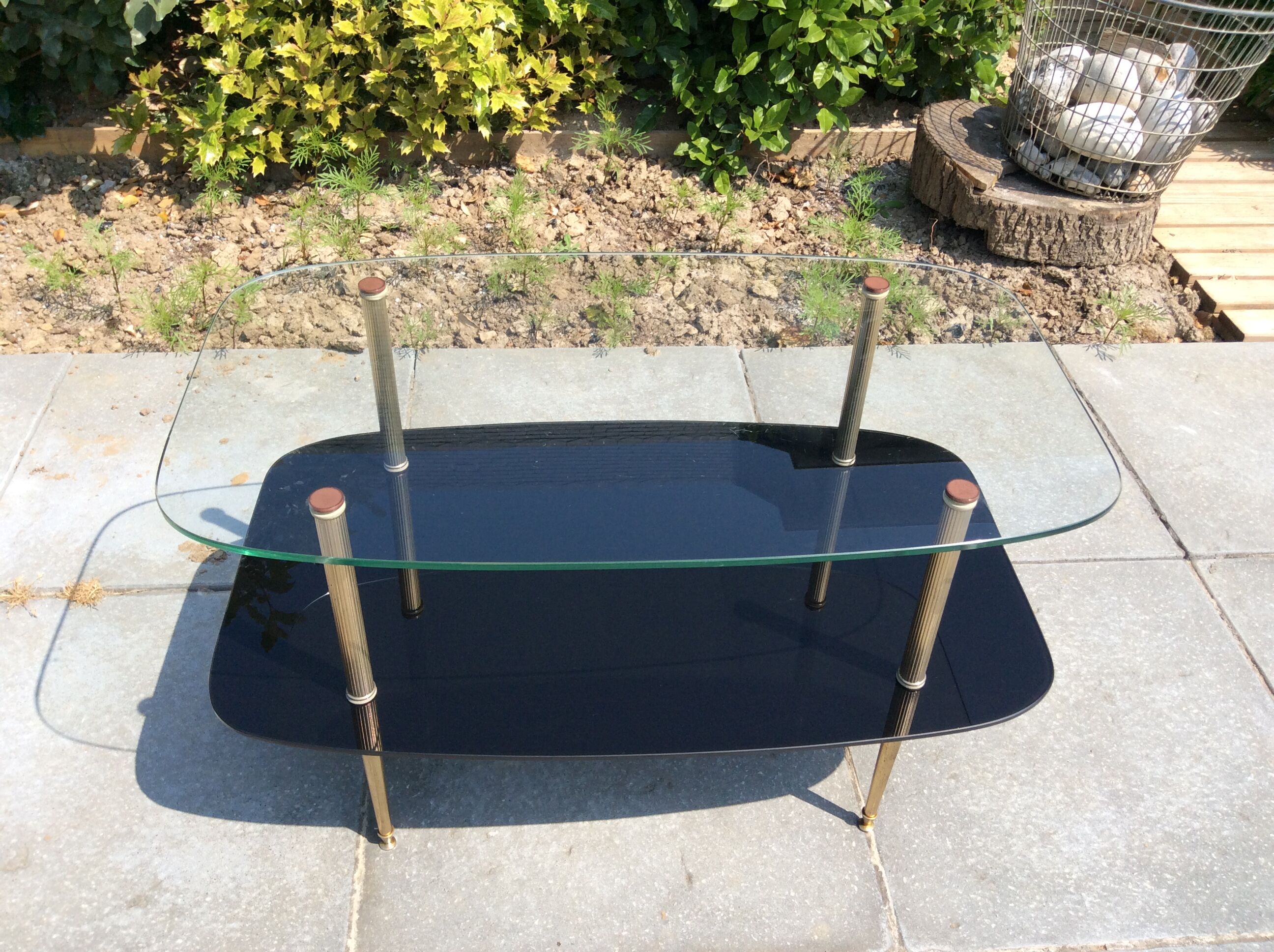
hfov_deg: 56.9
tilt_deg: -40.5
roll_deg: -0.9
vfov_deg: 44.1
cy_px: 476
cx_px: 637
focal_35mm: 32
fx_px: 1176
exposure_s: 1/1192
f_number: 2.4
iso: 32
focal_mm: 3.3
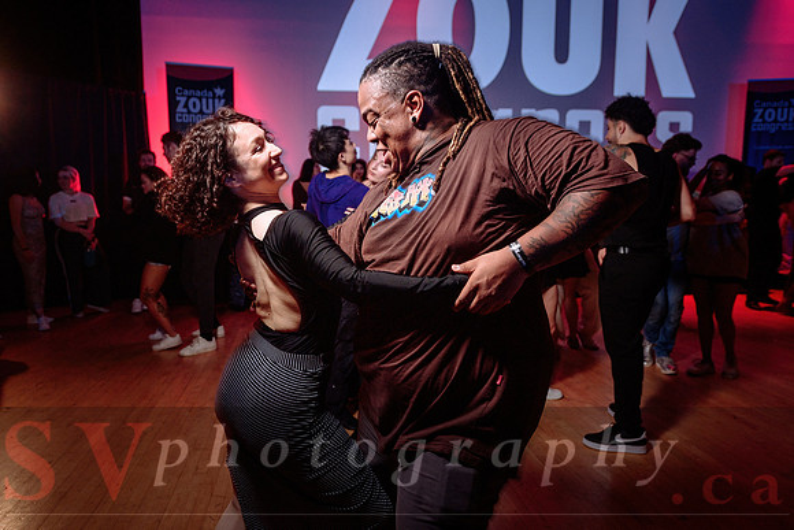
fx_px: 569
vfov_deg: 49.9
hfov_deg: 69.7
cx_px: 380
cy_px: 266
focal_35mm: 26
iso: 1000
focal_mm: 24
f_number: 3.2
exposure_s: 1/30
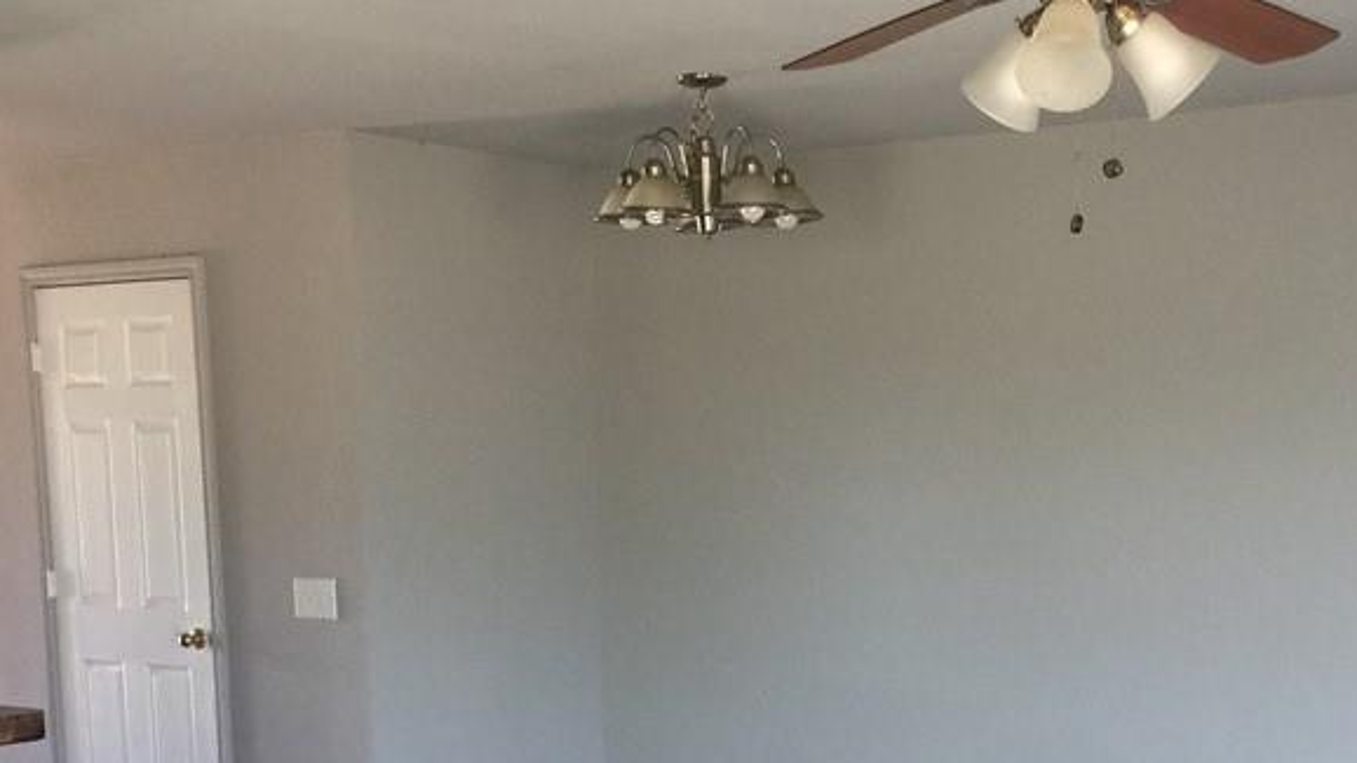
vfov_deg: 20.7
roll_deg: +1.3
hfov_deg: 37.0
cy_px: 784
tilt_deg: -7.6
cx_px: 845
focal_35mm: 56
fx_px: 2015
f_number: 2.2
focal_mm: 4.15
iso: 50
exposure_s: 1/30
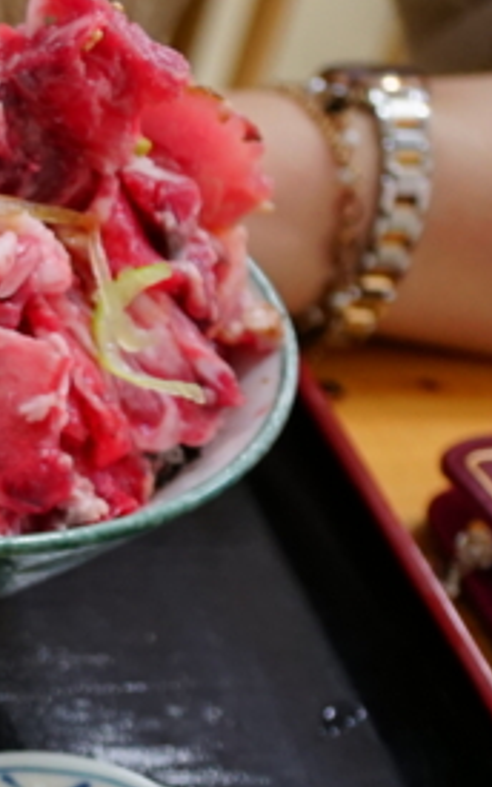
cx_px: -629
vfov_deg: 25.1
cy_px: 694
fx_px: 1715
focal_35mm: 80
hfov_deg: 13.0
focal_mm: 18
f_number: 4
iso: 640
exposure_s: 1/60
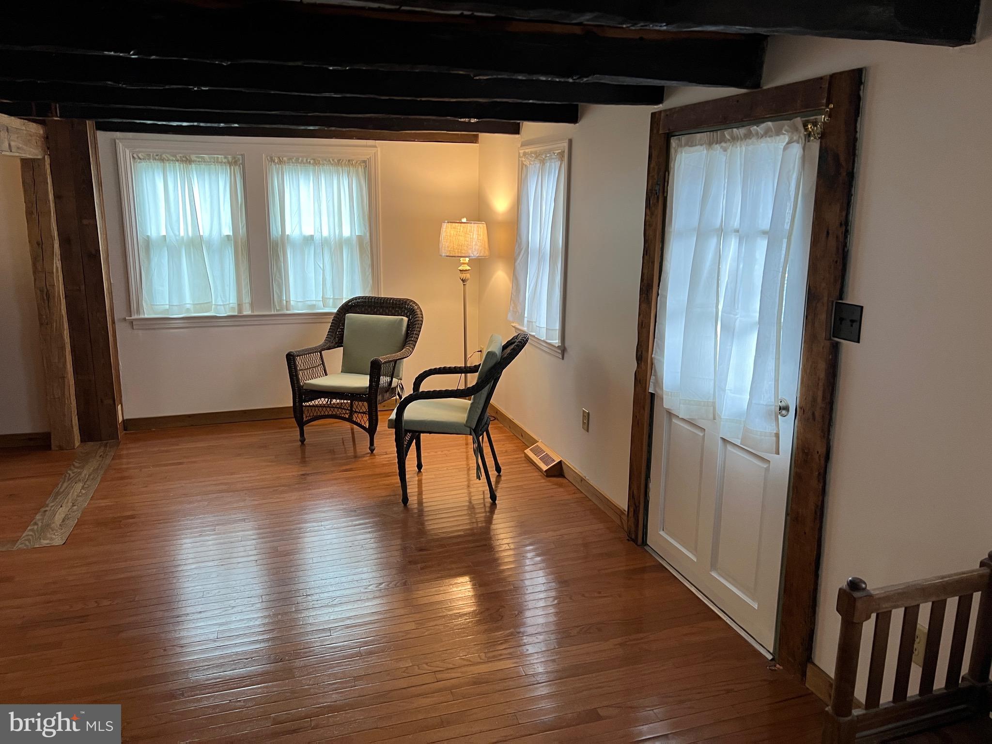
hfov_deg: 67.3
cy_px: 372
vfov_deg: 53.1
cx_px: 496
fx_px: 745
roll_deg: +0.1
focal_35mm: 26
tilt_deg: -12.9
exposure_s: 1/60
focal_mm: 5.7
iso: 160
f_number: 1.5
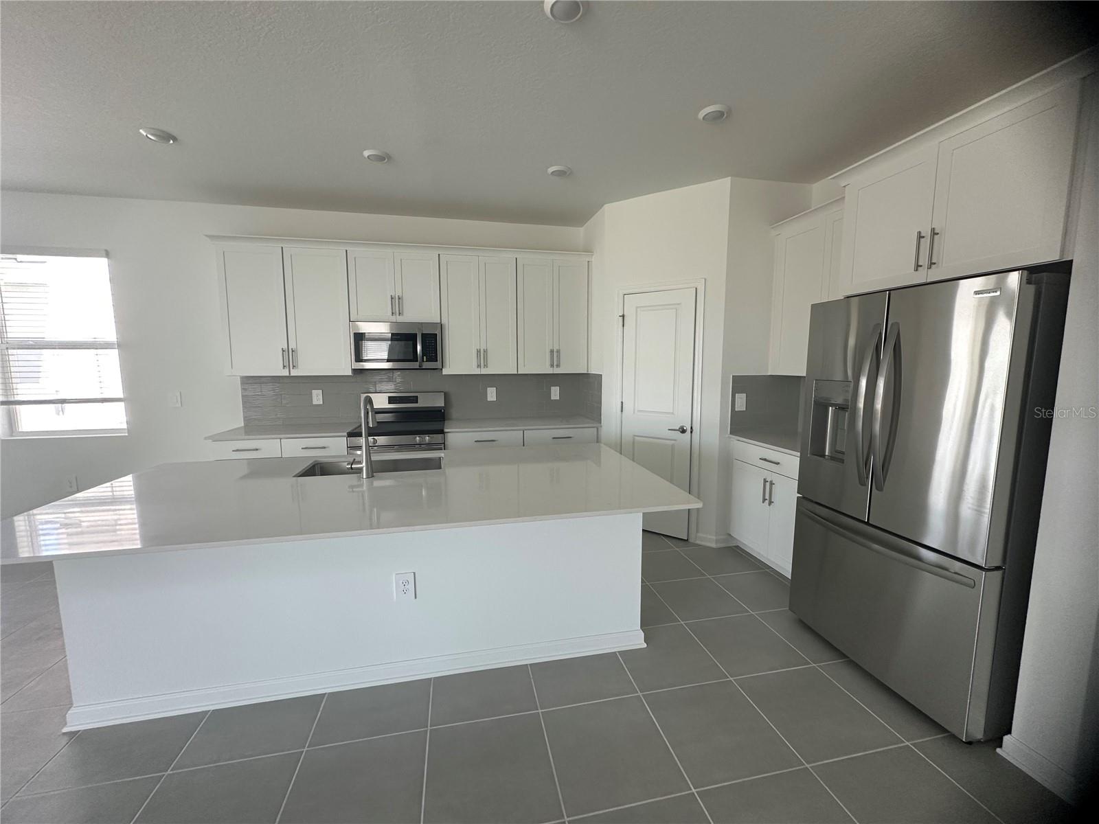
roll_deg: -0.1
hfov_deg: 102.1
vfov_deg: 85.7
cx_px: 550
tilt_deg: -5.7
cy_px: 412
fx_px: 444
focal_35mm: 14
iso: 200
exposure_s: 1/99
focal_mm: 2.22
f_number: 2.2
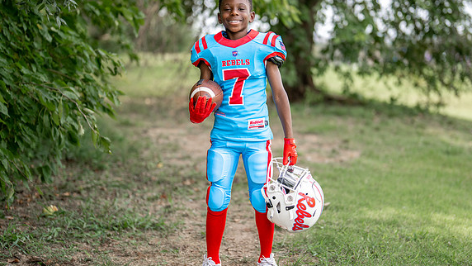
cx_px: 260
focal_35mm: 72
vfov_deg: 16.8
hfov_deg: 29.3
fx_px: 901
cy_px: 117
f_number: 1.2
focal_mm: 50
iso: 100
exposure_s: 1/2000
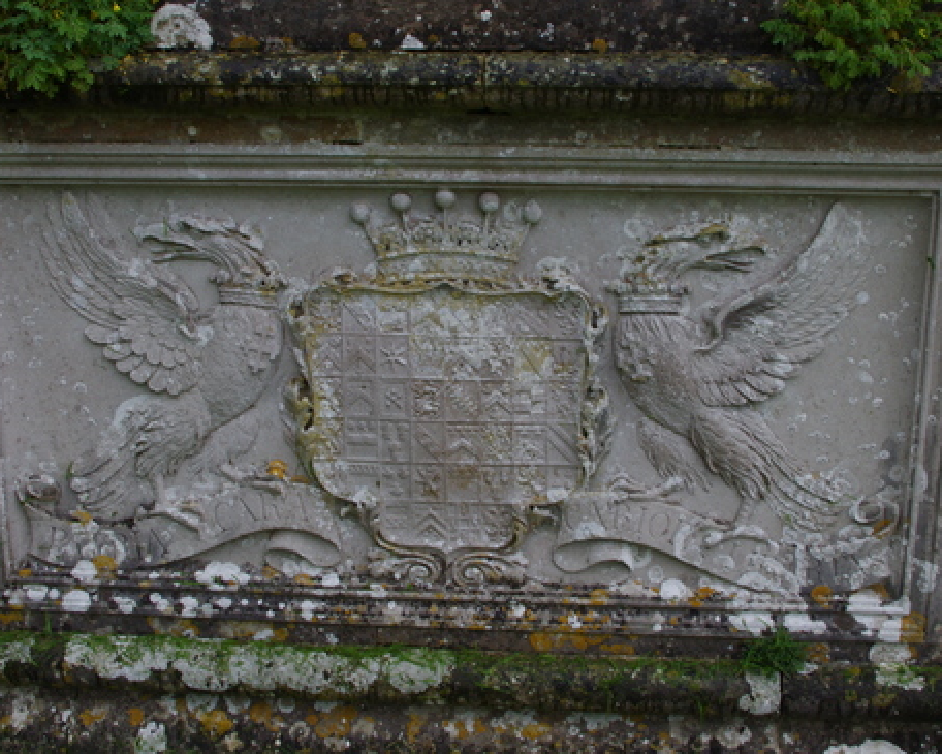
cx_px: 490
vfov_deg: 35.7
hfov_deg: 43.8
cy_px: 349
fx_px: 1171
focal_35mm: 42
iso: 400
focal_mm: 23.13
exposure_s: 1/125
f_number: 11
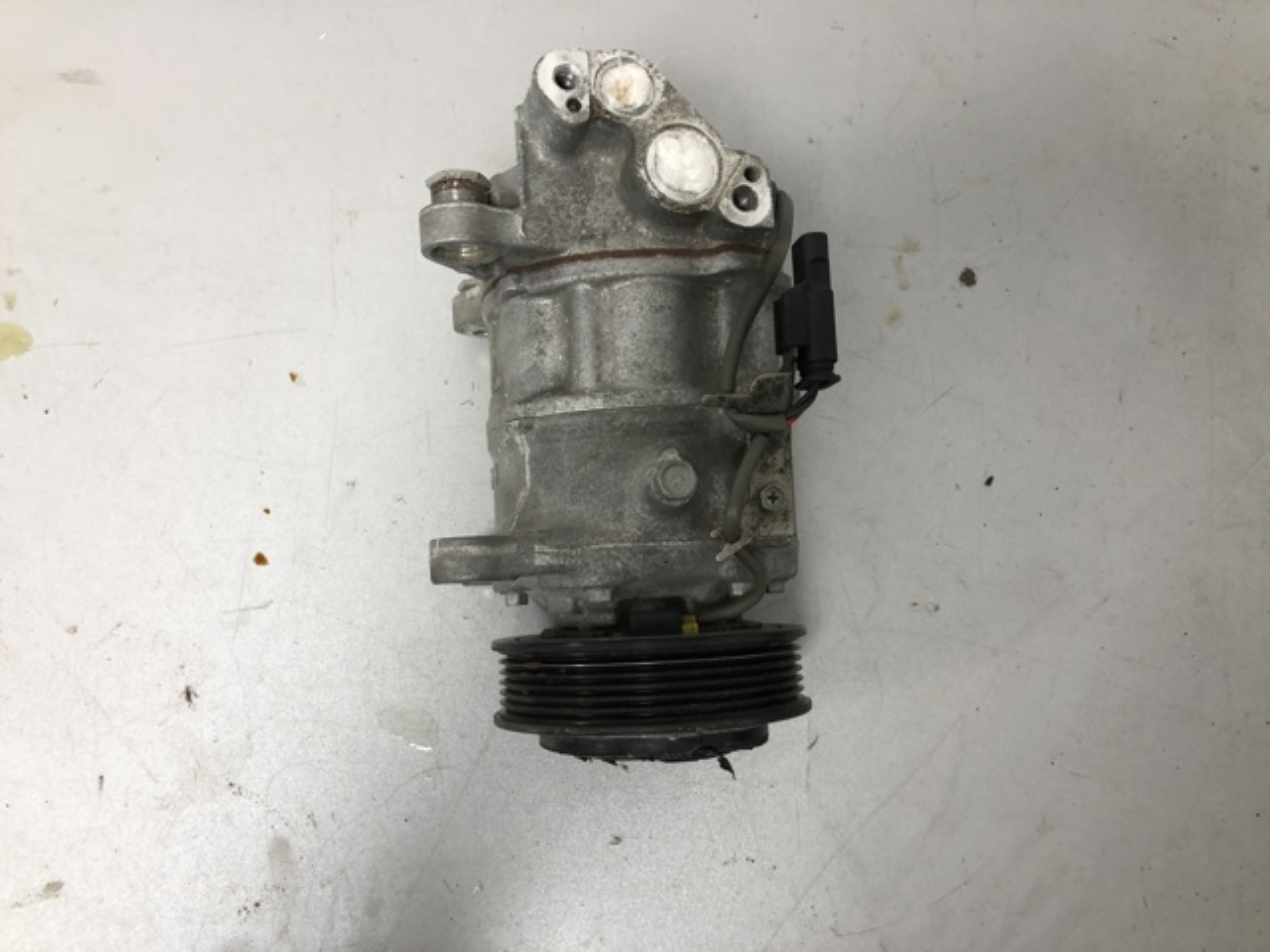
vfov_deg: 49.7
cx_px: 635
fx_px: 1027
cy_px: 476
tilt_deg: -79.5
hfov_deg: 63.4
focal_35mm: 28
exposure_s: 1/25
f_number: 1.8
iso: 32
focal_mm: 4
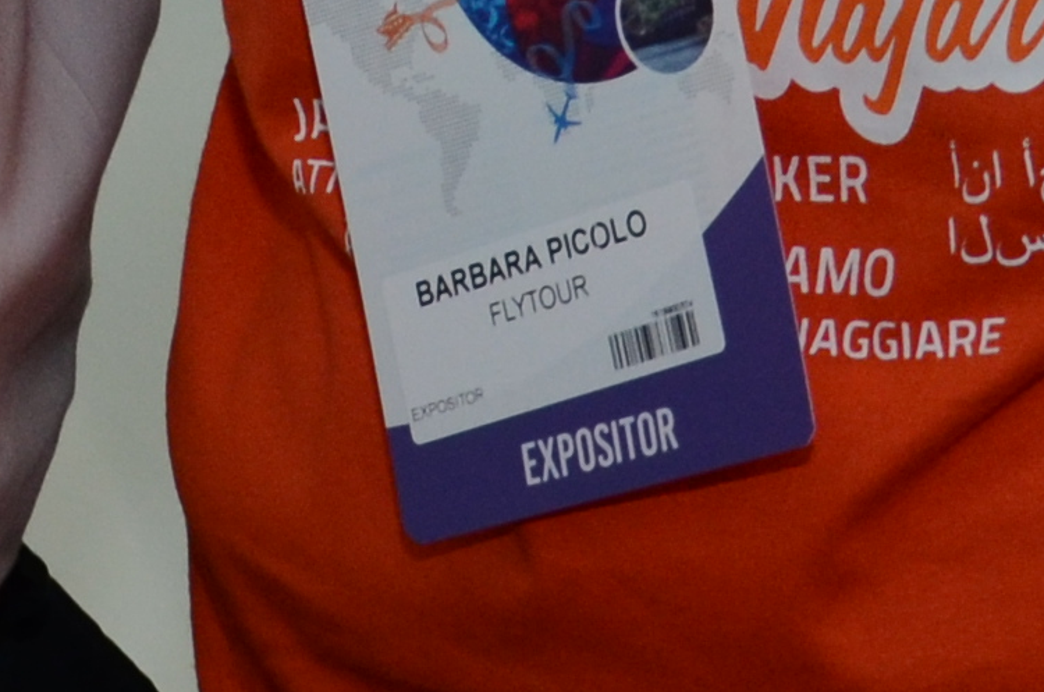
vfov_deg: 5.4
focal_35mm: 246
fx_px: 7129
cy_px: -1055
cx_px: -759
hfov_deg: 8.1
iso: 500
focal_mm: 25
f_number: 4.5
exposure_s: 1/100
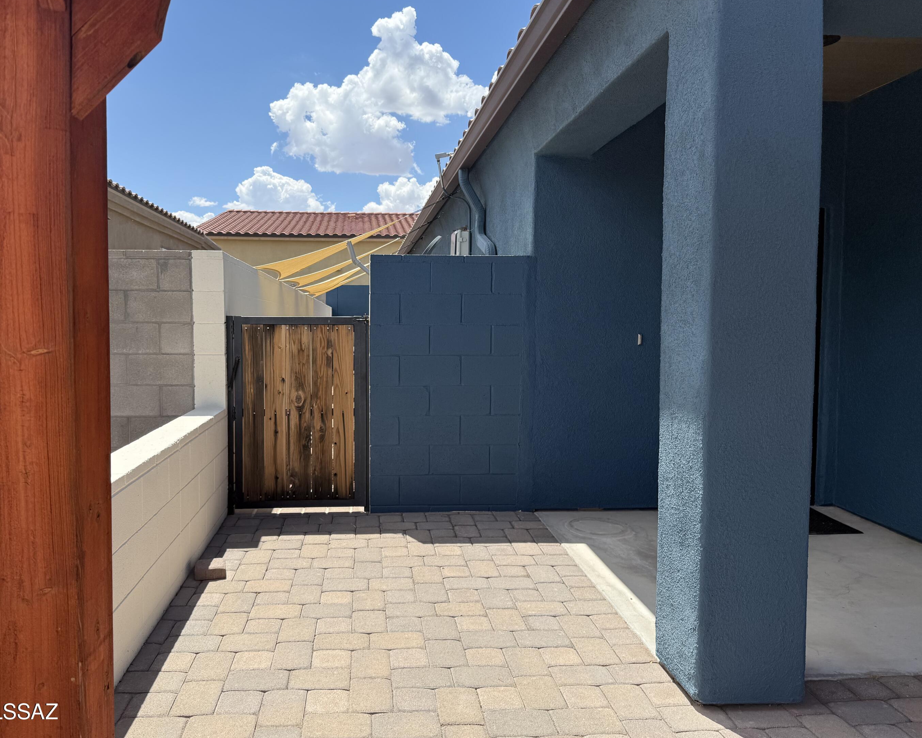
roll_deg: +0.2
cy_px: 363
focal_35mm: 26
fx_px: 709
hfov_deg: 65.9
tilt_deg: -3.2
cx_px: 413
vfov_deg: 54.9
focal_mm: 6.76
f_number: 1.78
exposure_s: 1/4167
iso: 80
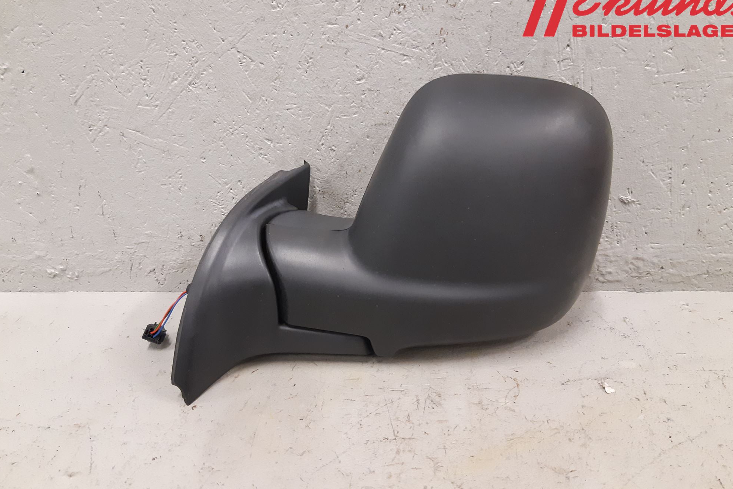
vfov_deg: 46.4
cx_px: 371
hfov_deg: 65.5
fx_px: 570
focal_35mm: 28
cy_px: 259
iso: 250
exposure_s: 1/50
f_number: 1.7
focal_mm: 3.93
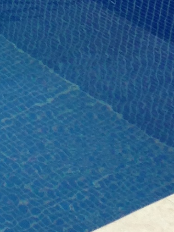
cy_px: -238
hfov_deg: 6.3
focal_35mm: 213
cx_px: -370
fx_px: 1429
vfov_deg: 8.8
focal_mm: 4.13
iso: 50
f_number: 2.4
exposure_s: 1/1515
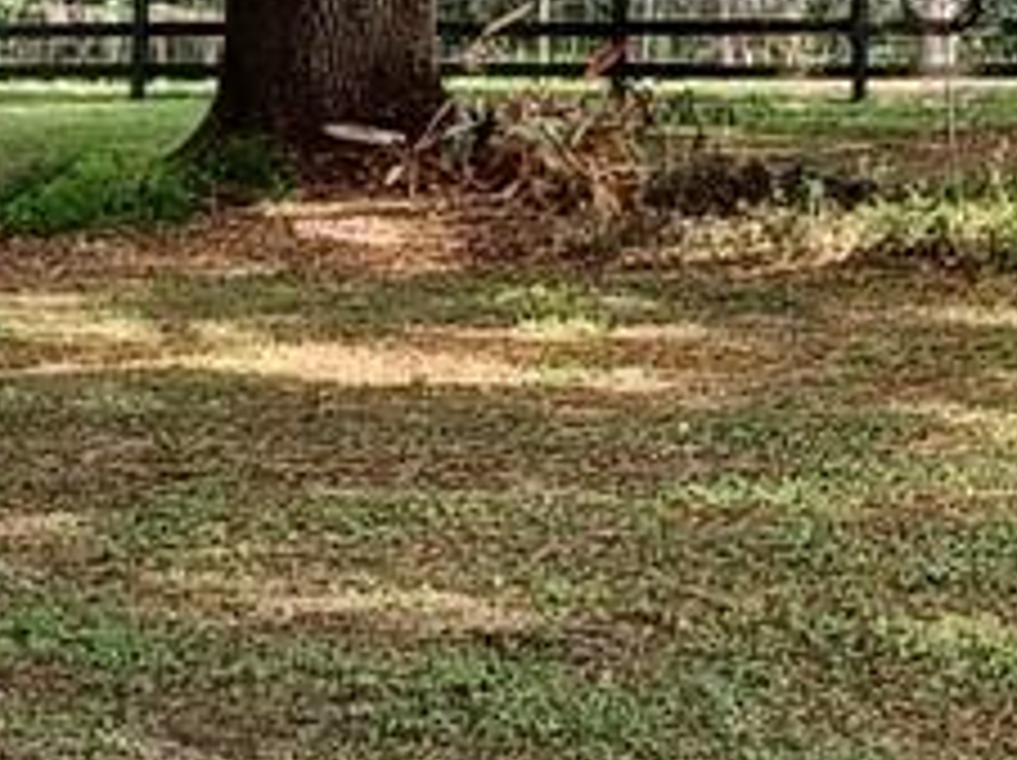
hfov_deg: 10.9
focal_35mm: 177
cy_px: -288
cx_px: 1377
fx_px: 5195
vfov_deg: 8.2
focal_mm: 4.6
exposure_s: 1/120
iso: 50
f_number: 1.8
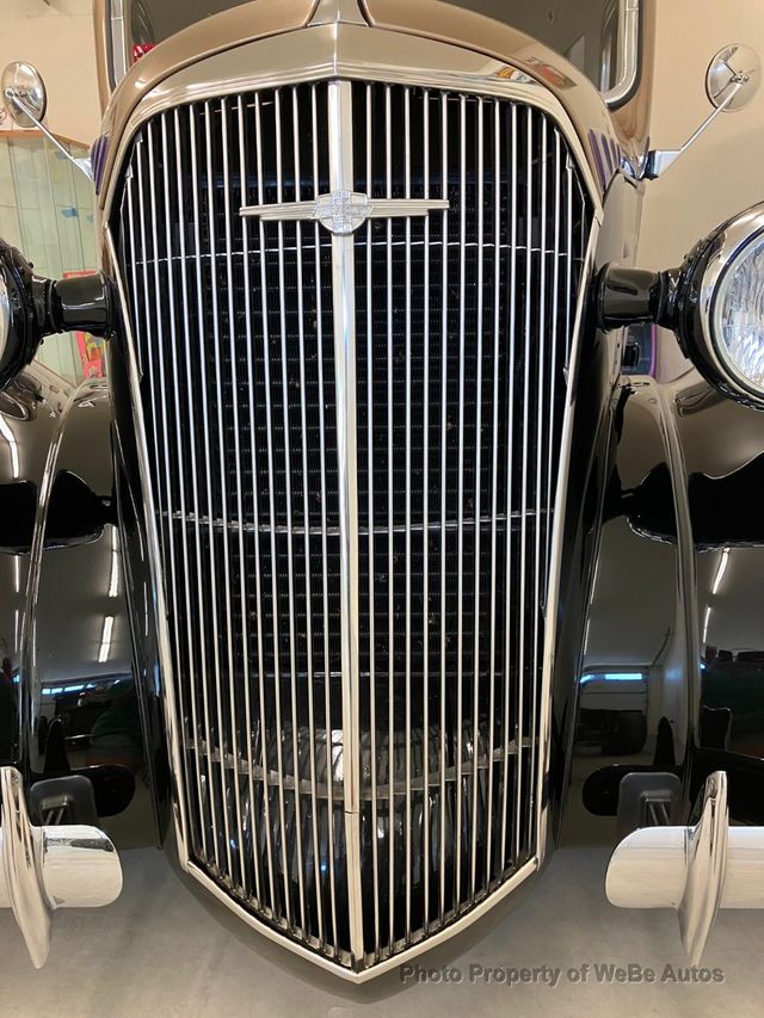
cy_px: 509
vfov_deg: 63.4
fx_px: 824
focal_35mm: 28
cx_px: 382
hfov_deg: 49.8
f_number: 1.8
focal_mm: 3.99
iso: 160
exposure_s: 1/60
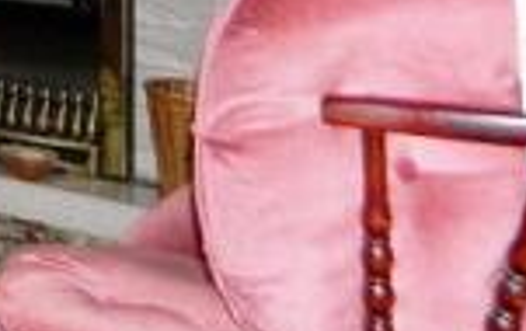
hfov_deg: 17.7
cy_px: -336
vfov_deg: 11.6
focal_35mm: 102
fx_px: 1465
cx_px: -315
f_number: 3.1
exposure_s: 1/30
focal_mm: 4.5
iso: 200
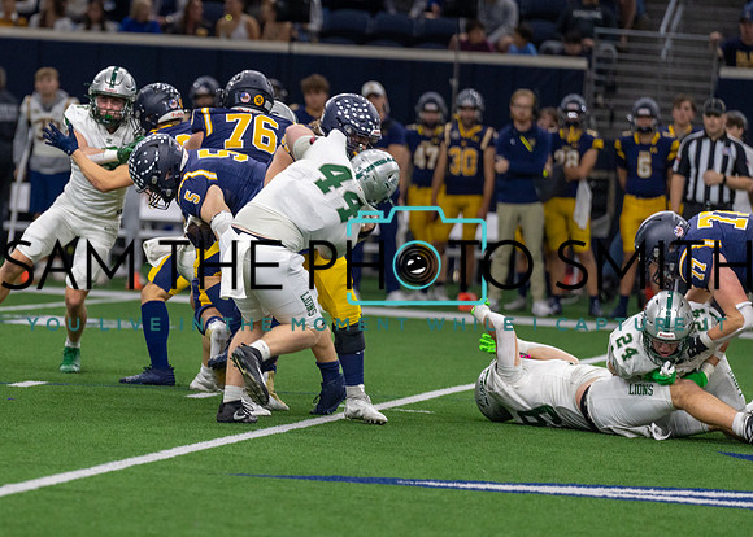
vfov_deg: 4.7
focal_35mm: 304
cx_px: 175
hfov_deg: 6.6
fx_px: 6507
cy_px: 250
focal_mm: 200
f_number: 2.8
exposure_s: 1/1000
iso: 2000
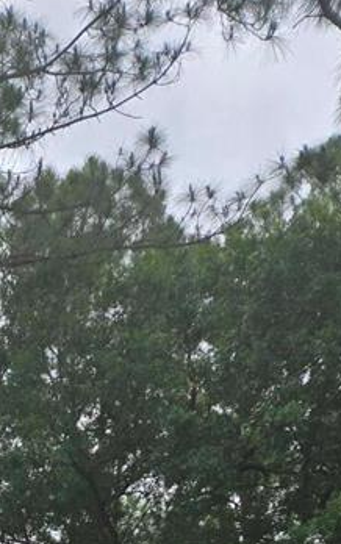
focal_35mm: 84
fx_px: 1247
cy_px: 925
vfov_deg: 19.6
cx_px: -224
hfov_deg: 14.2
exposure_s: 1/2921
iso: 40
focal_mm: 5.4
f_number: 1.8
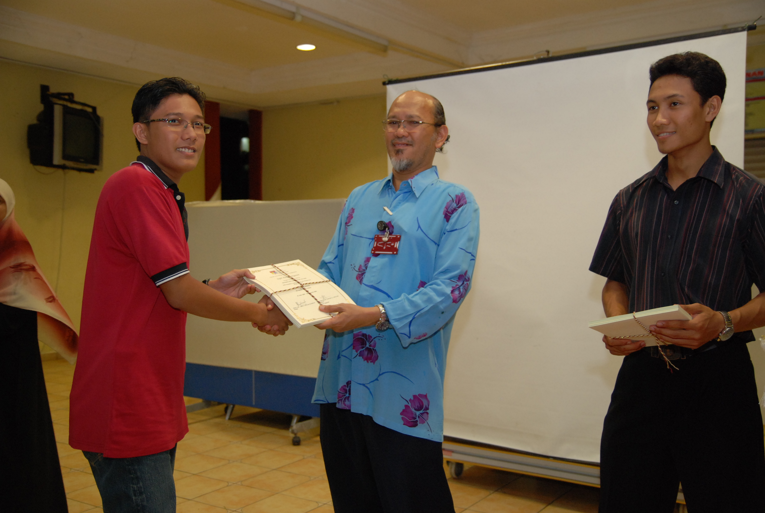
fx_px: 767
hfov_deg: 53.0
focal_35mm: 36
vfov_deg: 37.0
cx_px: 382
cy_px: 256
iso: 500
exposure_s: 1/60
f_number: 2.8
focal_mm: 24
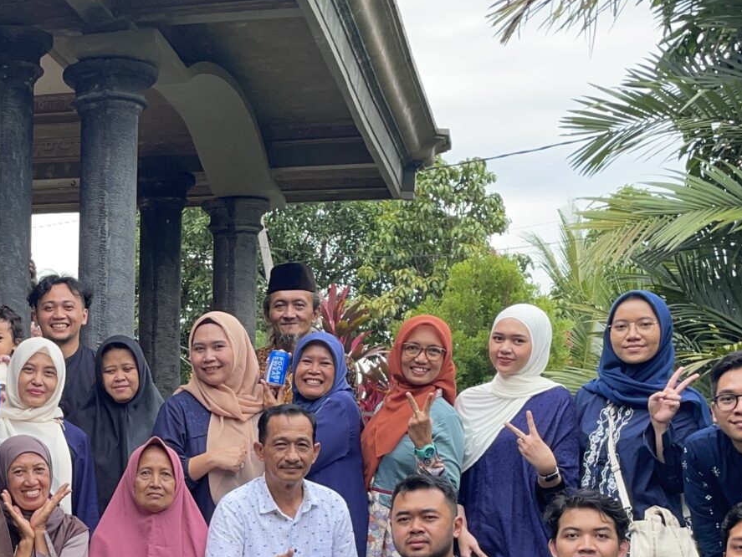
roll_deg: -1.2
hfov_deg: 24.9
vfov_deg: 19.4
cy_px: 464
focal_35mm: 75
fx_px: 1608
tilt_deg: +2.6
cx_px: 24
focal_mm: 4.2
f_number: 1.6
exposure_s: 1/337
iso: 32
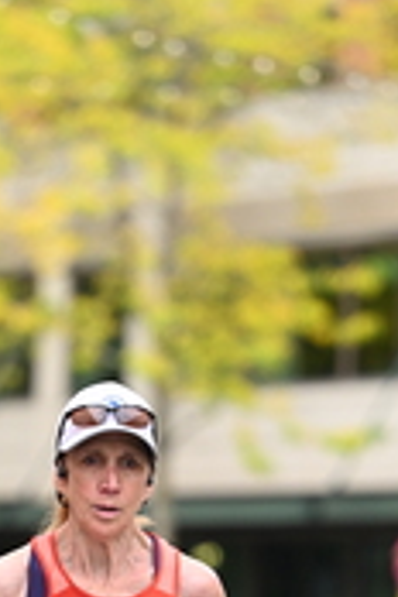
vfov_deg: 5.2
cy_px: 731
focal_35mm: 396
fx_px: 6566
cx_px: 50
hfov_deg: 3.5
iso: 1000
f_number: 2.8
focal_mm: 125
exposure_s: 1/2000
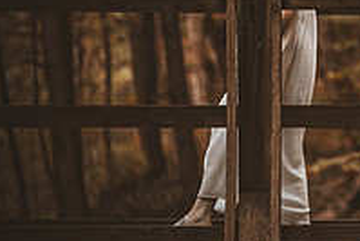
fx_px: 4233
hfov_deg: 4.8
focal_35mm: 423
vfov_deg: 3.3
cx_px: 519
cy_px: 23
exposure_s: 1/250
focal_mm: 145
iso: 1250
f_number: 2.8
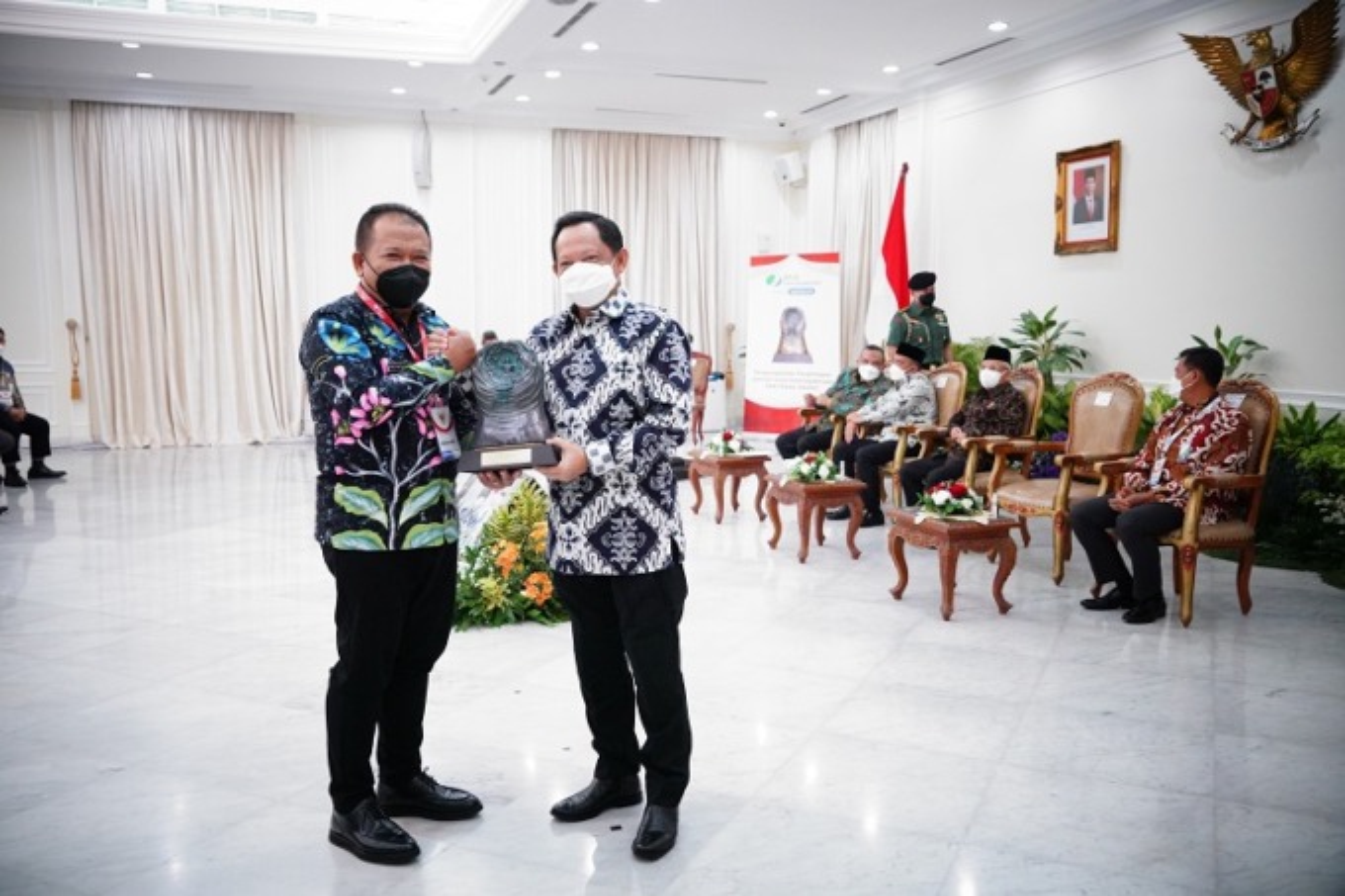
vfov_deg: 44.9
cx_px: 672
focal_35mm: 29
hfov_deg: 63.7
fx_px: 1083
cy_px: 448
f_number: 5
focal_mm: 29
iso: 10000
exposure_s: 1/160
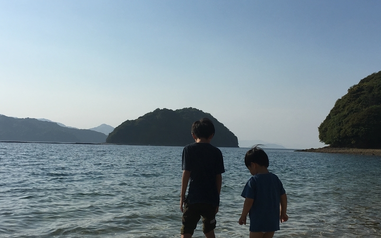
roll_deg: -1.6
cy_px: 123
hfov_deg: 43.5
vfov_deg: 28.0
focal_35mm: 46
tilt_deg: +3.6
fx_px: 478
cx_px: 190
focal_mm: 4.15
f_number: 2.2
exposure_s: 1/5128
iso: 25
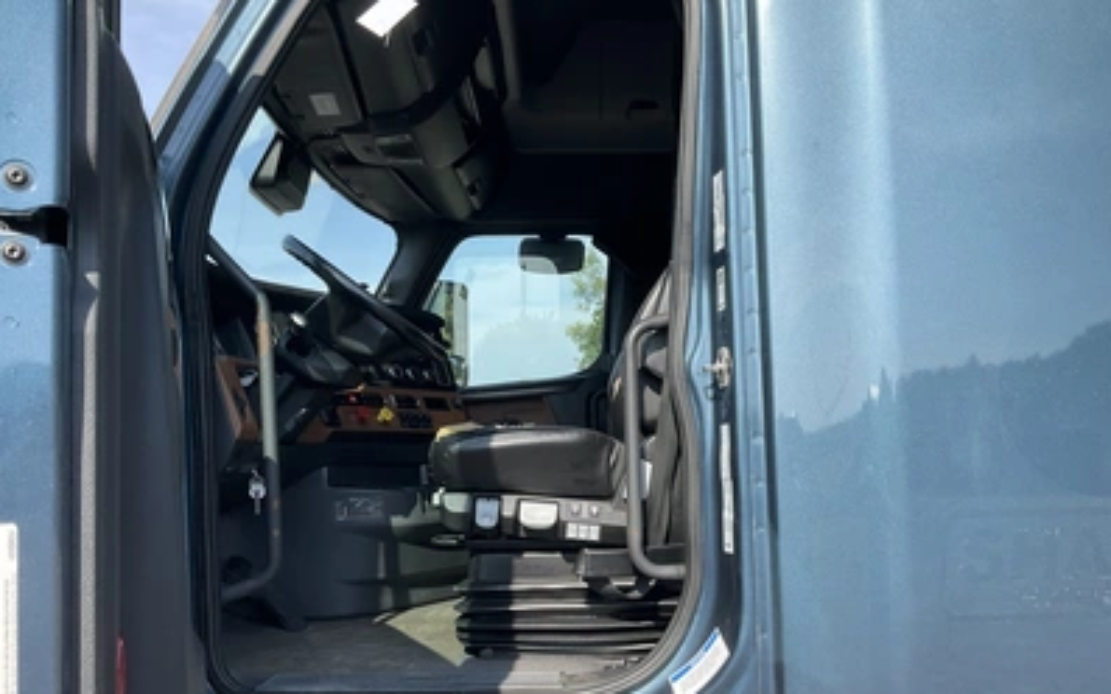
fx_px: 938
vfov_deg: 40.6
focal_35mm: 31
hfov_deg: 61.2
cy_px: 372
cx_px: 554
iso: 25
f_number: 1.8
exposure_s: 1/781
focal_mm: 3
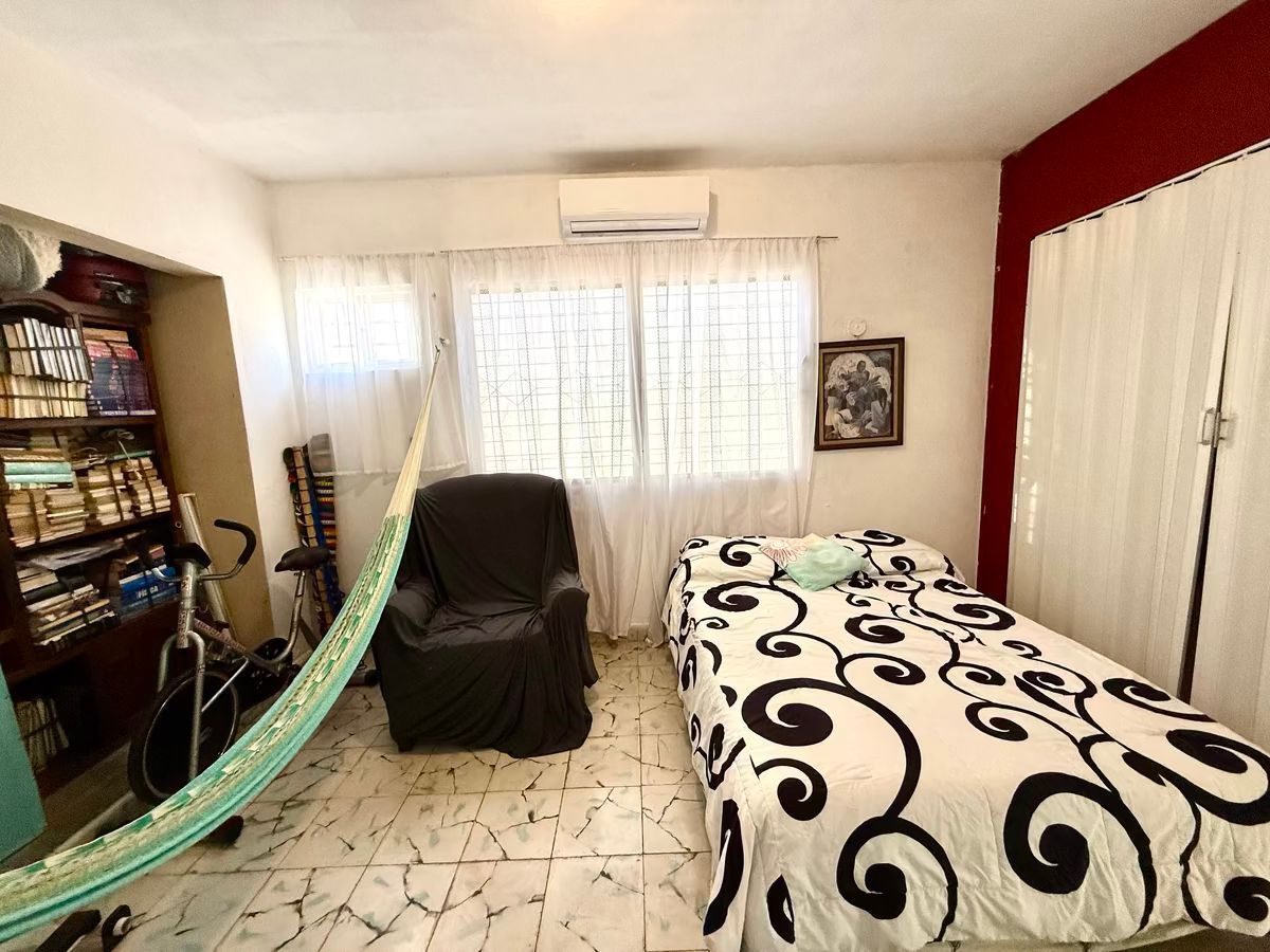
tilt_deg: -7.4
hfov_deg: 102.1
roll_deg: +1.8
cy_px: 476
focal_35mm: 14
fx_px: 514
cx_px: 635
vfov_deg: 85.7
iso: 160
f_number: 2.2
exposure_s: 1/120
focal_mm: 2.22
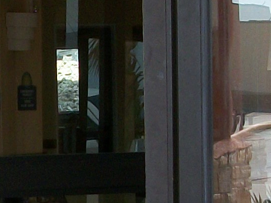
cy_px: 209
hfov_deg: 8.3
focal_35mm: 235
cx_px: -82
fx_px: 1839
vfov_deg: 6.3
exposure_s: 1/250
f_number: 3.1
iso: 80
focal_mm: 6.3
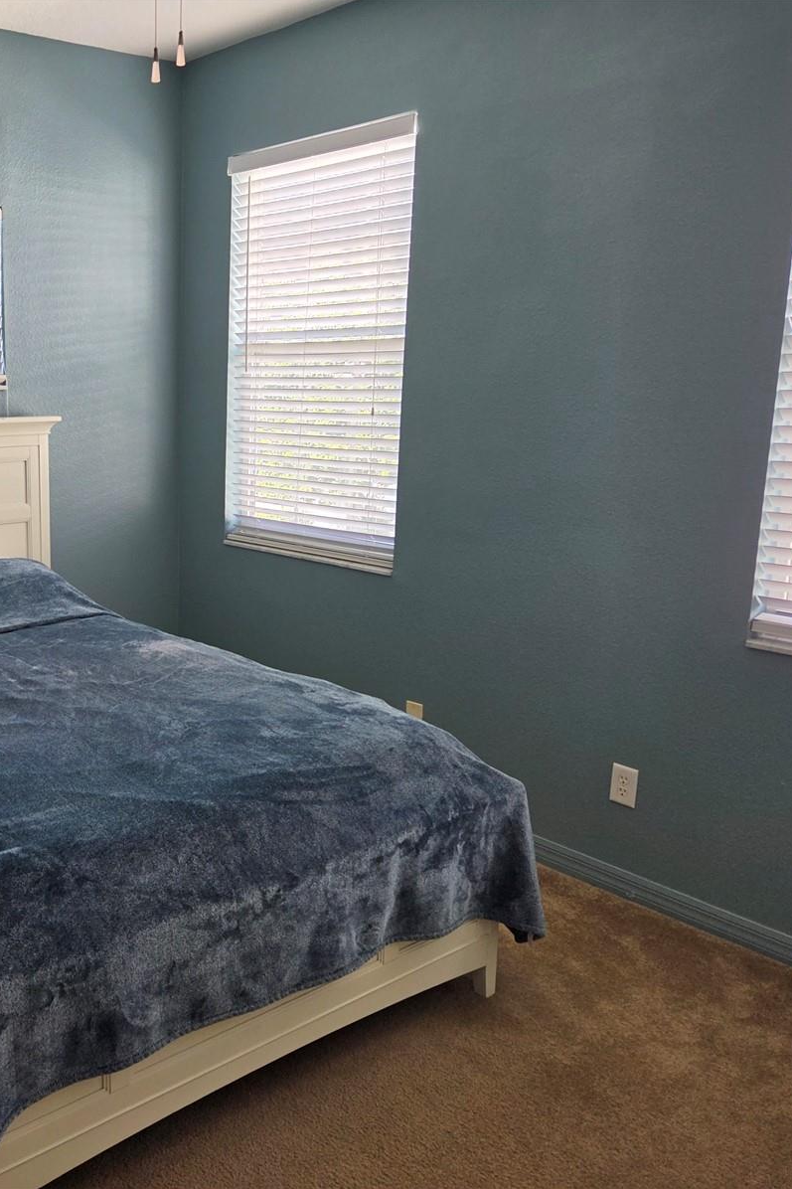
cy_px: 594
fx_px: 1056
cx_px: 106
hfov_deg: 38.7
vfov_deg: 58.7
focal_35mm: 32
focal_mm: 5.4
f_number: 1.8
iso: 64
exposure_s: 1/120
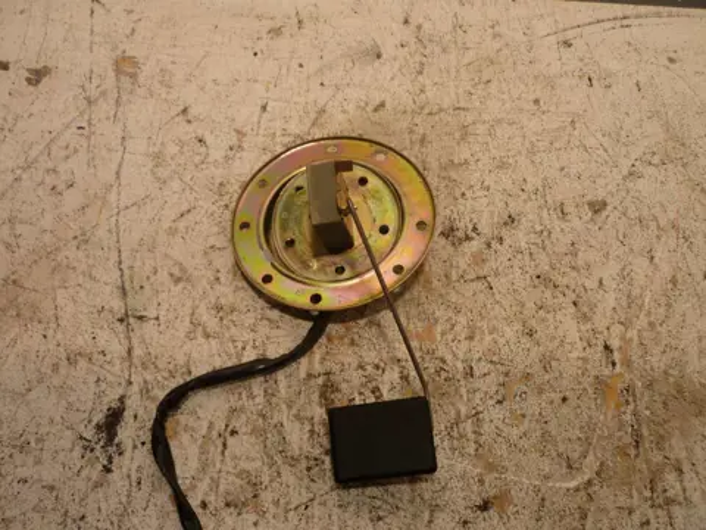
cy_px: 265
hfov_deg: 55.4
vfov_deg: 42.9
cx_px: 353
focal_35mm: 33
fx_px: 673
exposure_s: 1/40
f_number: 2.8
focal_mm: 5.5
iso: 80
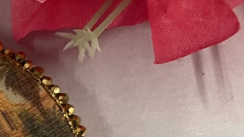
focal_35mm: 126
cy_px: 164
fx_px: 815
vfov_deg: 9.5
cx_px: -186
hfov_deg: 15.0
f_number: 1.6
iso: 200
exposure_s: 1/50
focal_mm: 4.2
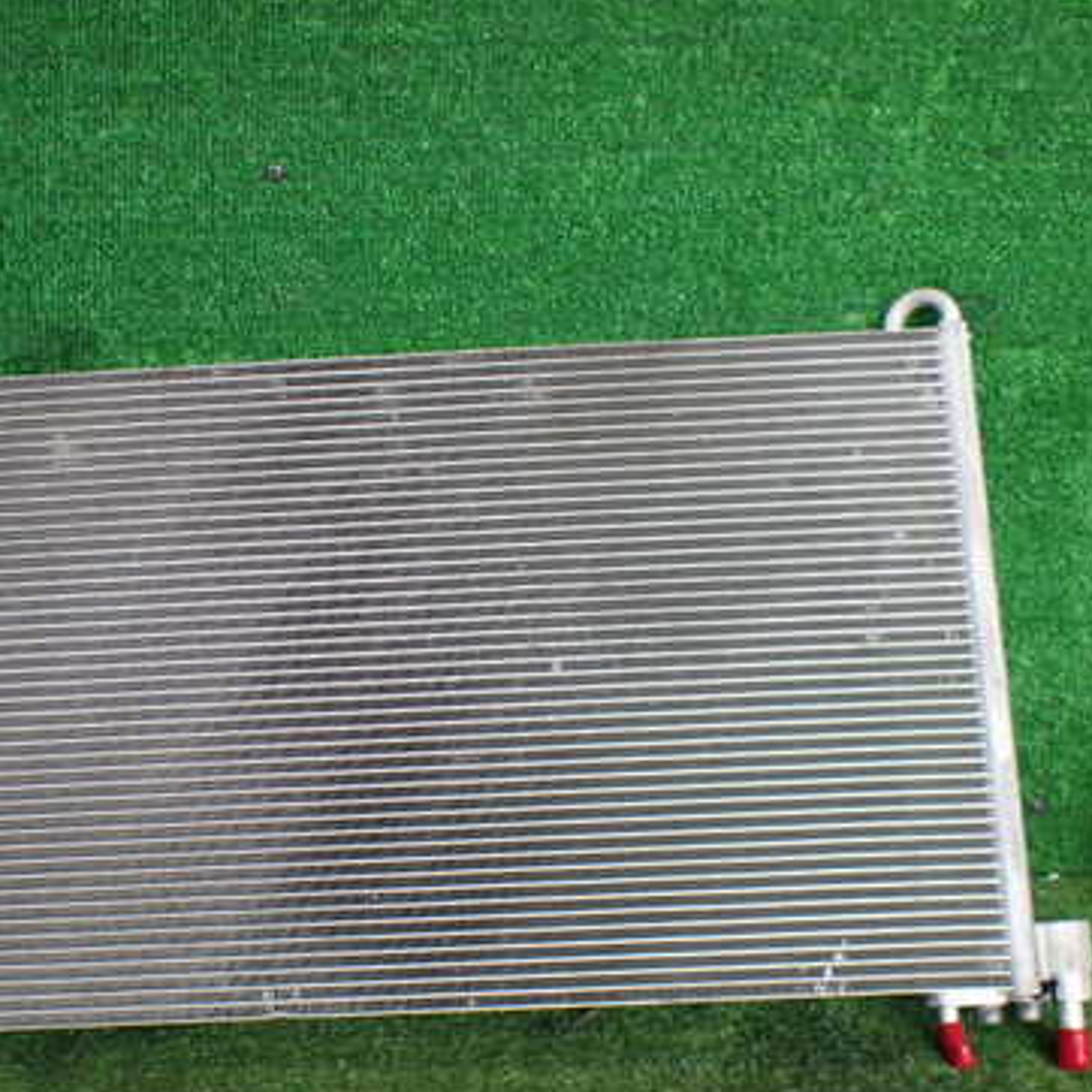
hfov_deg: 37.4
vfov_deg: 38.2
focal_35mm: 44
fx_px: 1570
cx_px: 275
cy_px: 652
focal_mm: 5.4
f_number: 2.3
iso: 320
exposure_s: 1/125
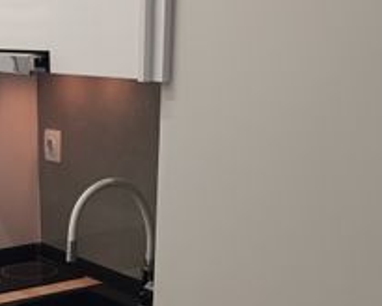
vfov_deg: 19.6
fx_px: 791
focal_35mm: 70
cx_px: 28
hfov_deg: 26.1
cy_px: 429
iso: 500
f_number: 1.6
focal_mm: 6.14
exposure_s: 1/100
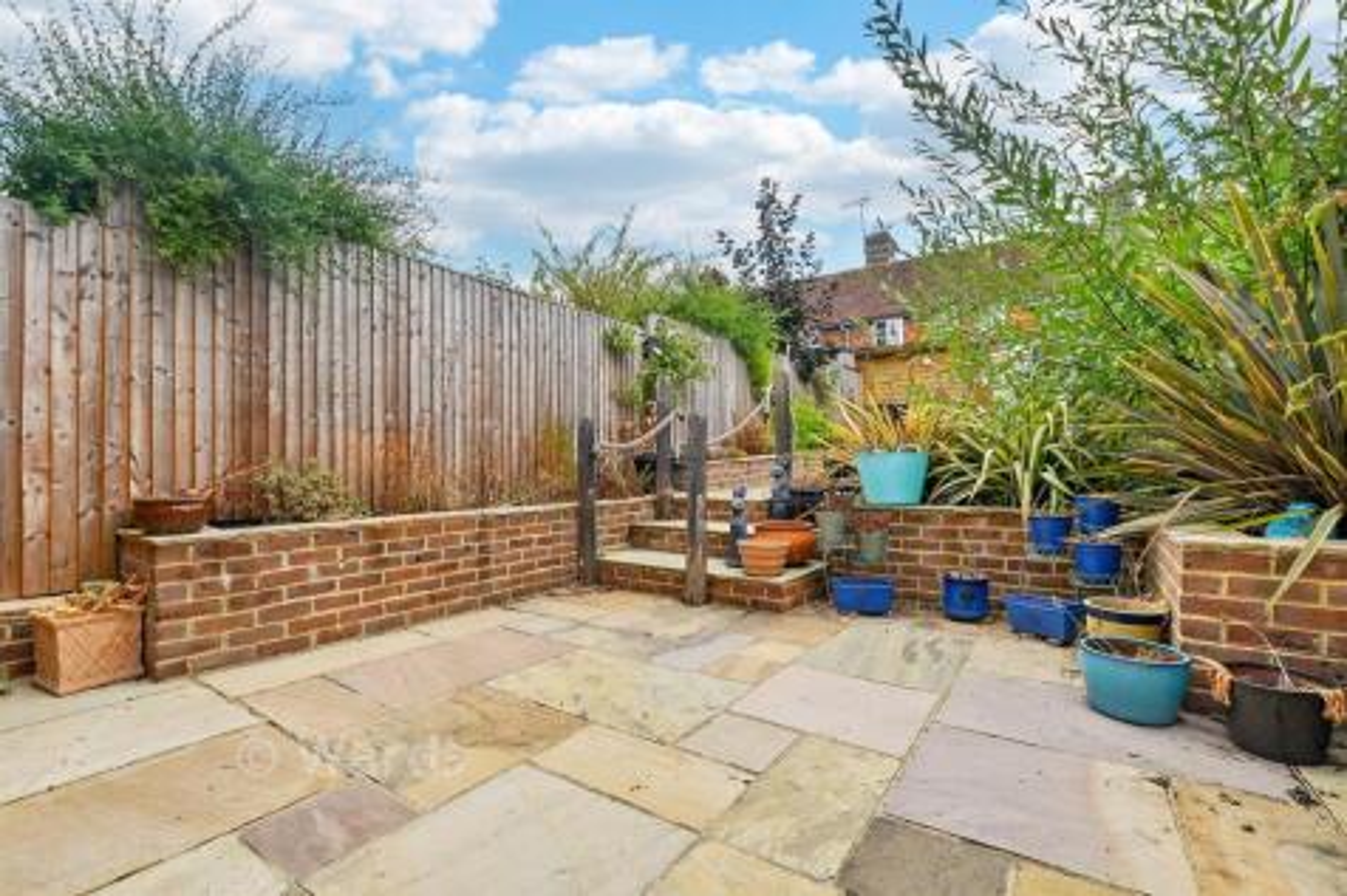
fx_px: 561
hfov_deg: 100.4
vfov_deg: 77.3
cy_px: 448
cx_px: 674
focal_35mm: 15
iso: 160
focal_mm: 10
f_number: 8
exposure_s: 1/125
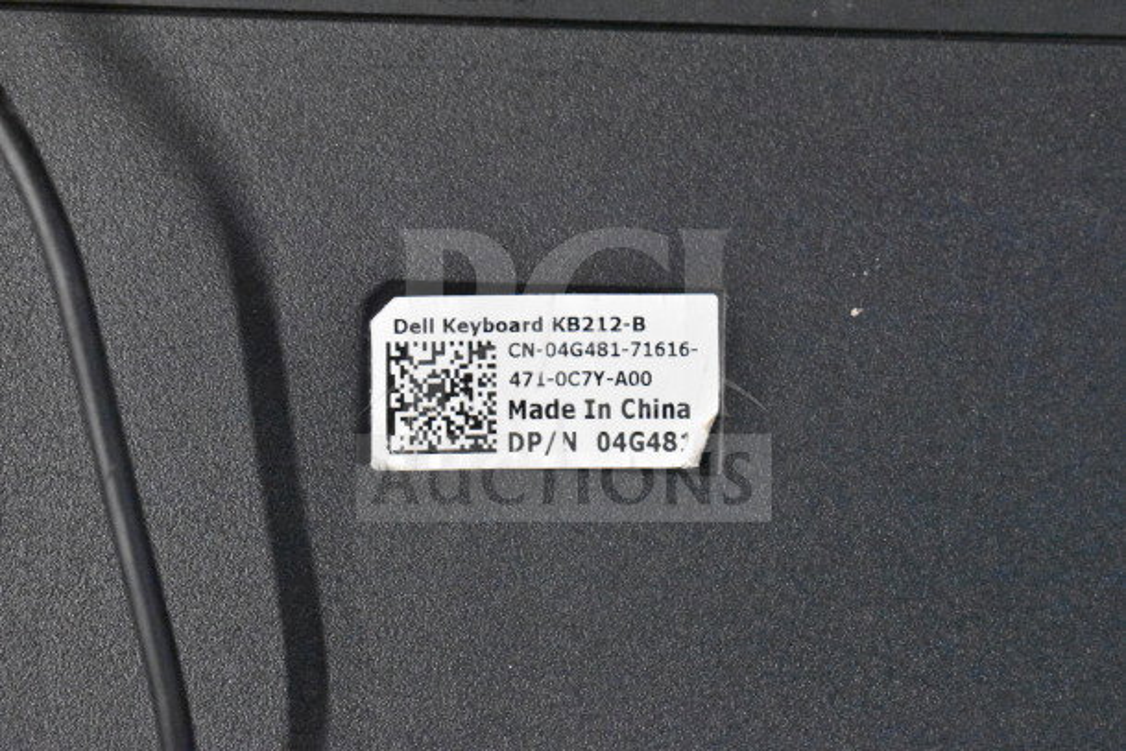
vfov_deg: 16.6
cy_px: 376
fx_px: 2581
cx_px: 563
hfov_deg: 24.6
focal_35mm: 82
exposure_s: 1/100
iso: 16000
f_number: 5.6
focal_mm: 55
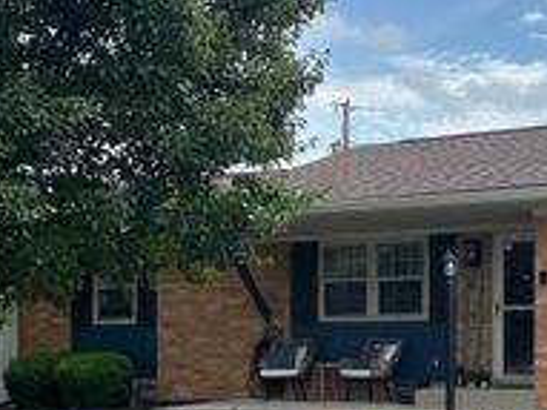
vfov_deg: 21.2
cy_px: 348
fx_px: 1074
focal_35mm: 68
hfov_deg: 28.2
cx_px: 407
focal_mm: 5.96
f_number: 1.6
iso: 50
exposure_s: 1/1912
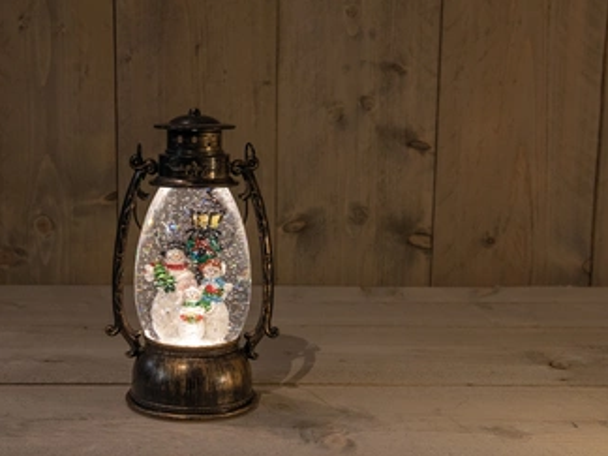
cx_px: 193
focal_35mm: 64
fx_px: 1124
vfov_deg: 22.9
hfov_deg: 30.0
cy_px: 248
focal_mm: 48
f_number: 9
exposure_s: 1/30
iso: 1250
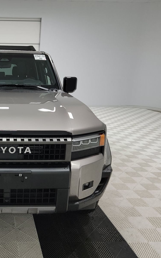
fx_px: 239
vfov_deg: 56.7
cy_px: 129
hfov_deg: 34.2
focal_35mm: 34
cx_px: 2
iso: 91
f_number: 1.8
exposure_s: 1/119
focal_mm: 6.7
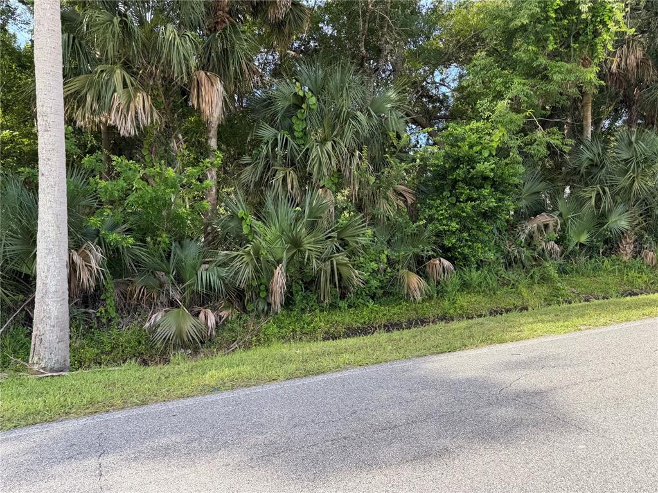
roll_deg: +1.3
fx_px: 456
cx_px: 329
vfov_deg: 56.8
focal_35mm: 24
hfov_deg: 71.6
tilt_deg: -5.7
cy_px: 246
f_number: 1.78
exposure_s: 1/484
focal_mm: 6.76
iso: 80
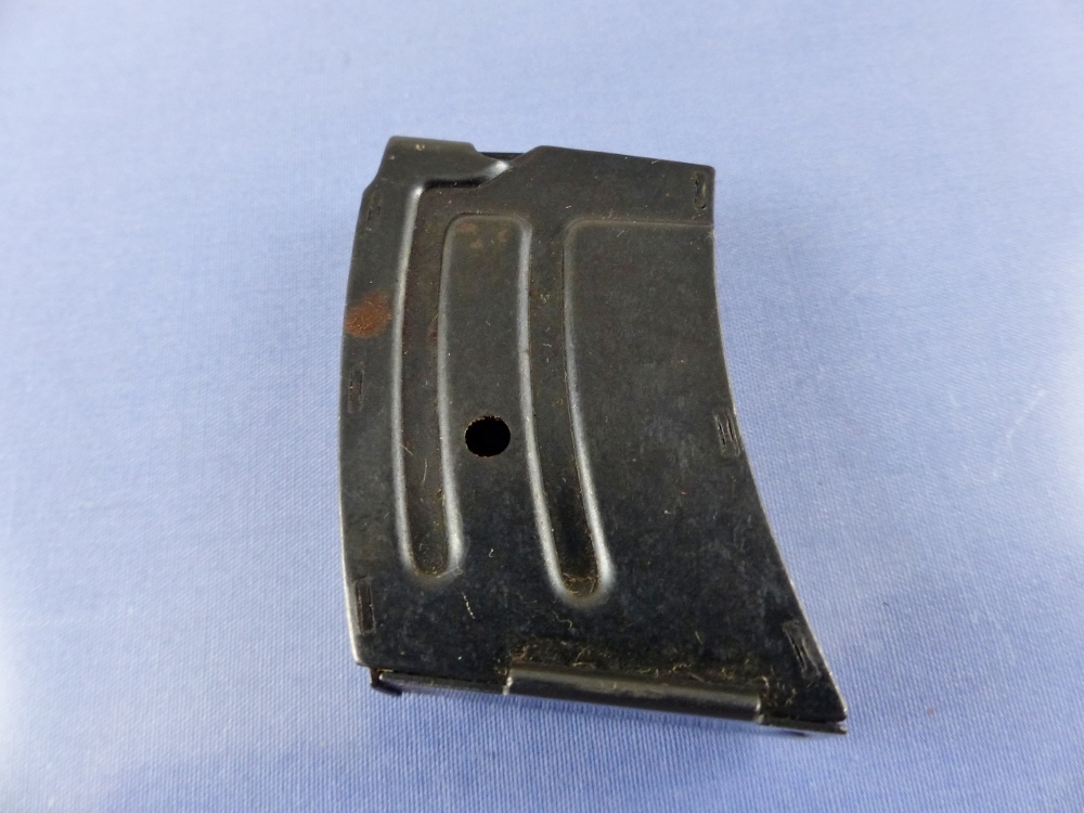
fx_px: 783
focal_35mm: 25
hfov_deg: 69.4
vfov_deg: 54.9
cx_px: 542
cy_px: 406
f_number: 2.8
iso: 320
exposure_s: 1/60
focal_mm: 4.6
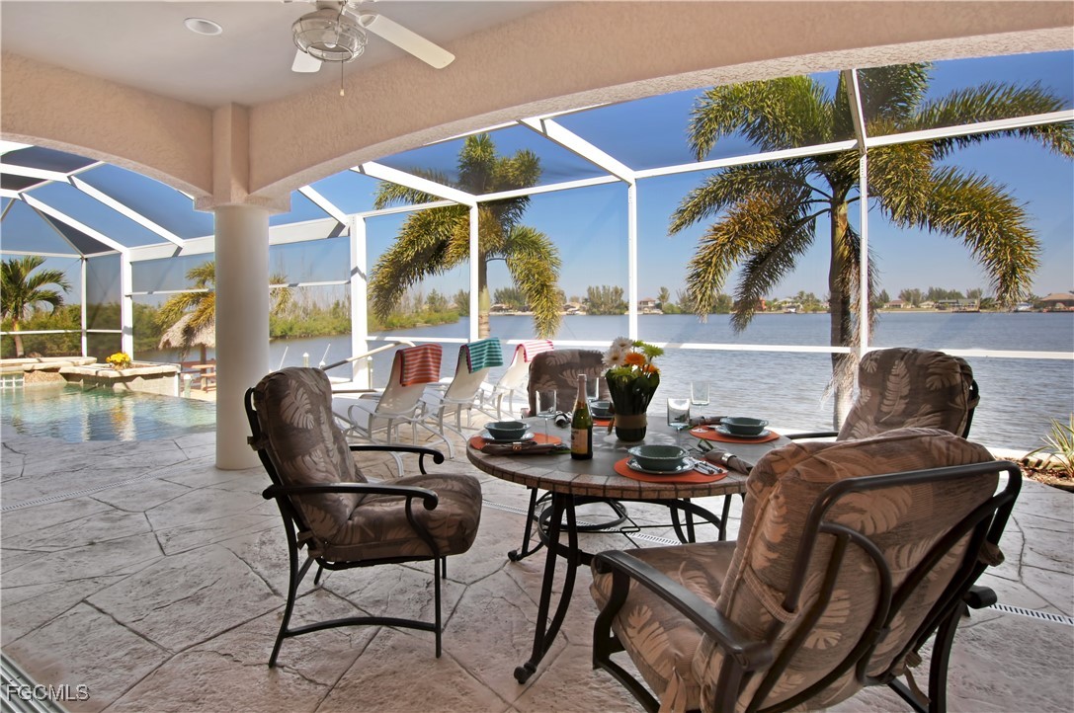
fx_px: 447
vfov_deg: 77.2
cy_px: 356
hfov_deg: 100.5
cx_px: 537
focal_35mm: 15
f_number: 11
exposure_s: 1/25
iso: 100
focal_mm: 10
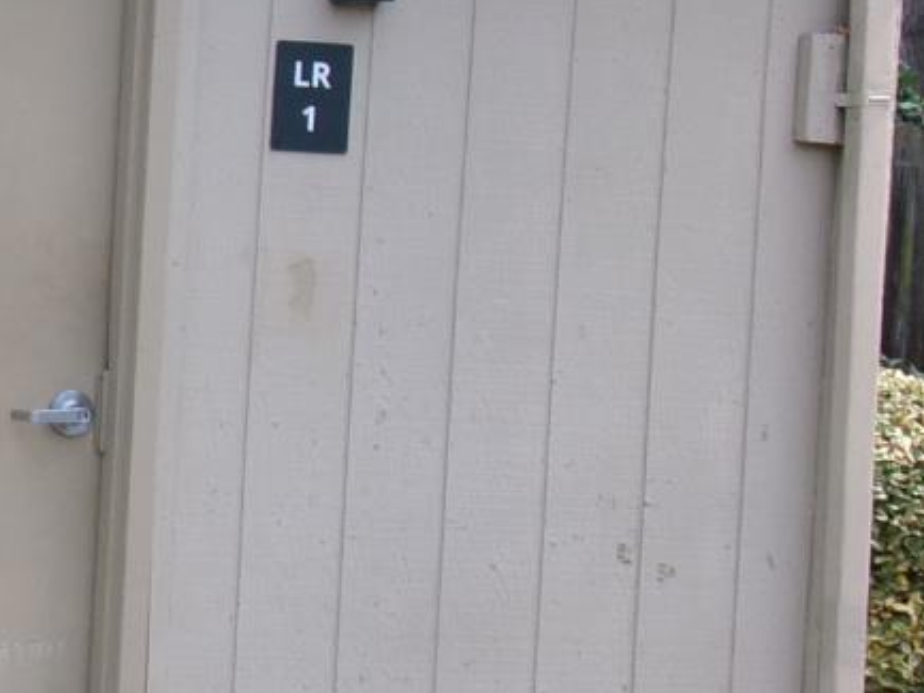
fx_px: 2590
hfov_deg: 17.3
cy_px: 225
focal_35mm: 97
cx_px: -621
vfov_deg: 15.2
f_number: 10.8
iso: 100
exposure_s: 1/38
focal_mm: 5.1
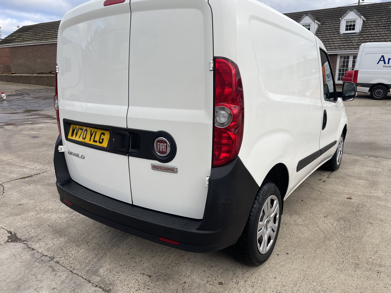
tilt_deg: -12.6
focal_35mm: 26
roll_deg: -0.2
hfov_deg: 67.3
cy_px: 146
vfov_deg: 53.1
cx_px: 196
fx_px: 294
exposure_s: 1/561
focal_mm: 4.2
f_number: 1.6
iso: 32
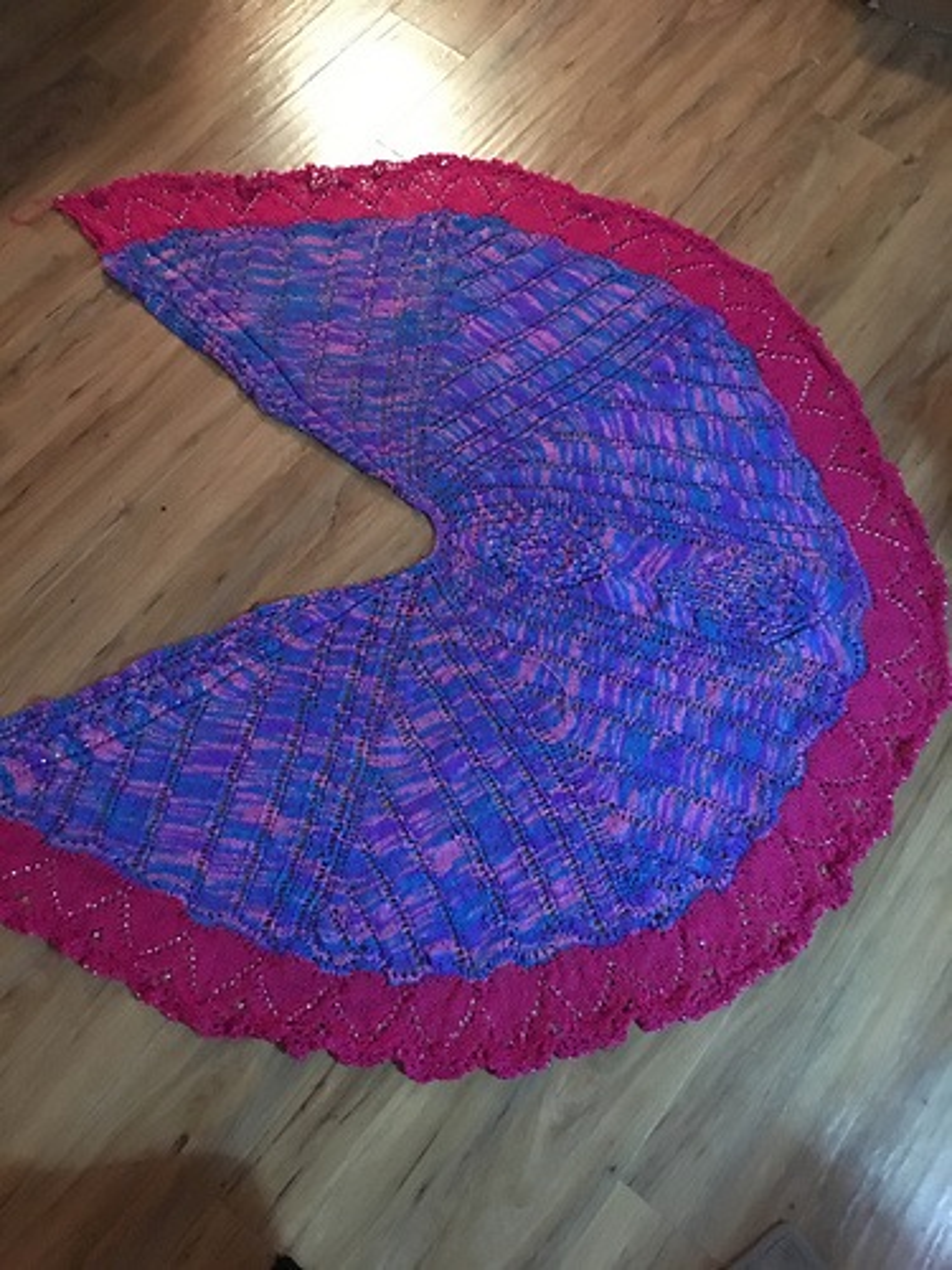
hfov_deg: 48.2
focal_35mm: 29
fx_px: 1063
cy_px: 635
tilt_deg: -67.7
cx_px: 476
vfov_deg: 61.7
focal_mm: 4.15
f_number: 2.2
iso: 320
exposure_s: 1/15
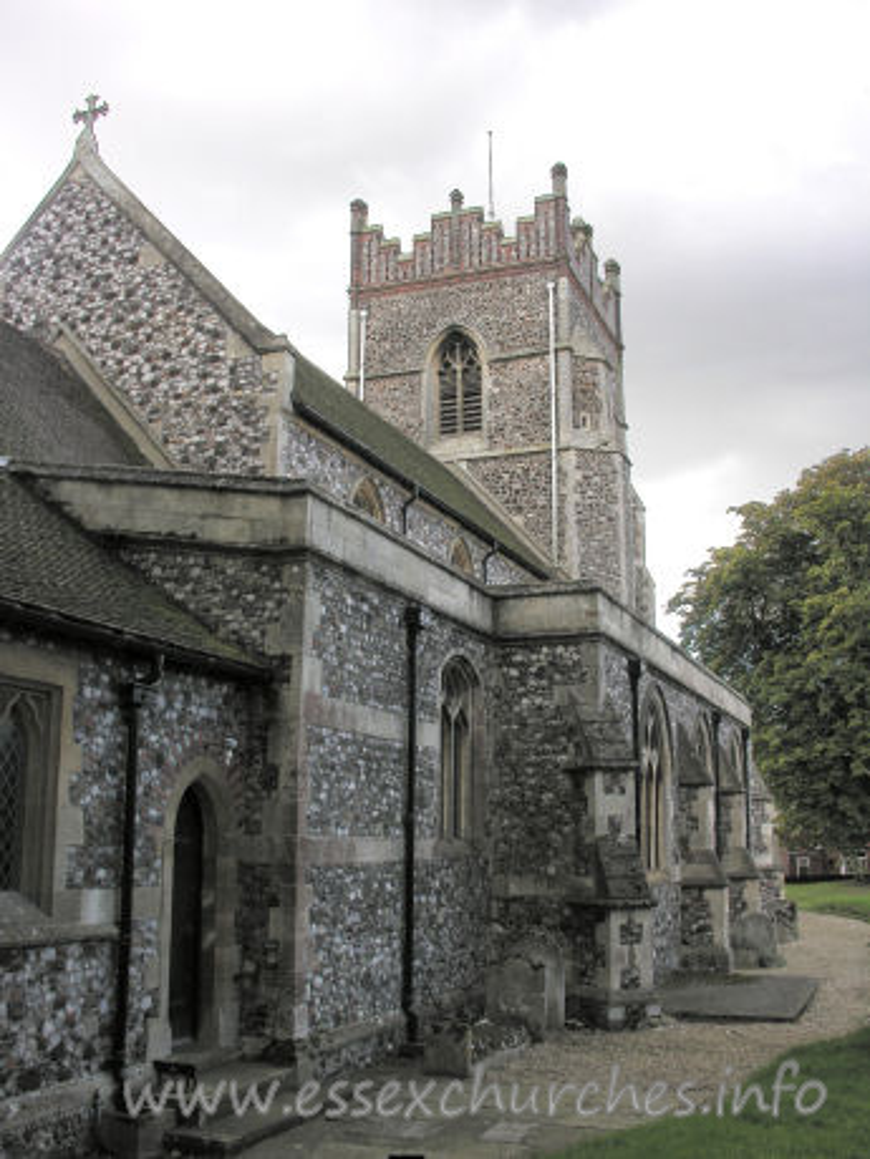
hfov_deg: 40.7
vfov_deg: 52.6
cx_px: 435
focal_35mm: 35
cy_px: 580
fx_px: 1173
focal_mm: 8.9
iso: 50
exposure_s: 1/107
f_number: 5
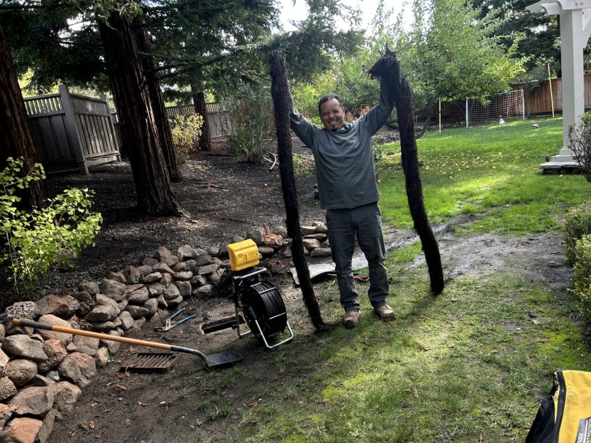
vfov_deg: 53.1
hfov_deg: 67.3
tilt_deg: -11.4
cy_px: 222
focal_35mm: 26
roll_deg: +9.0
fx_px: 444
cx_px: 296
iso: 40
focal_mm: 5.7
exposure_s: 1/121
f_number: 1.5
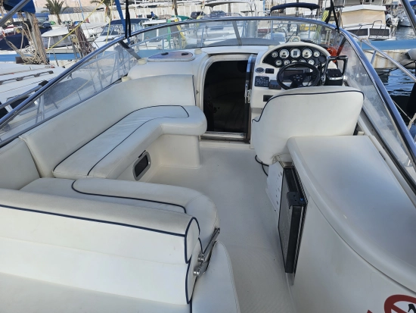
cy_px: 156
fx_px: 277
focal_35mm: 23
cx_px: 208
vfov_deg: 58.9
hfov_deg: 73.9
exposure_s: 1/417
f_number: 1.7
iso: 10
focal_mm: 6.3
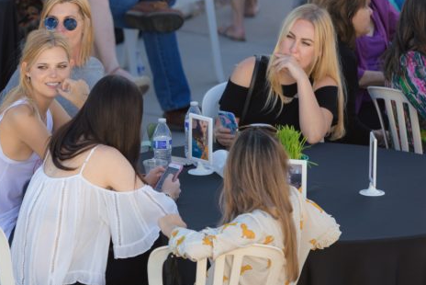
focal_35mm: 441
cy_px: 76
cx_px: 3
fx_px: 5222
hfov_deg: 4.7
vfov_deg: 3.1
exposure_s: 1/1000
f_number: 2.8
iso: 140
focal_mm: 200
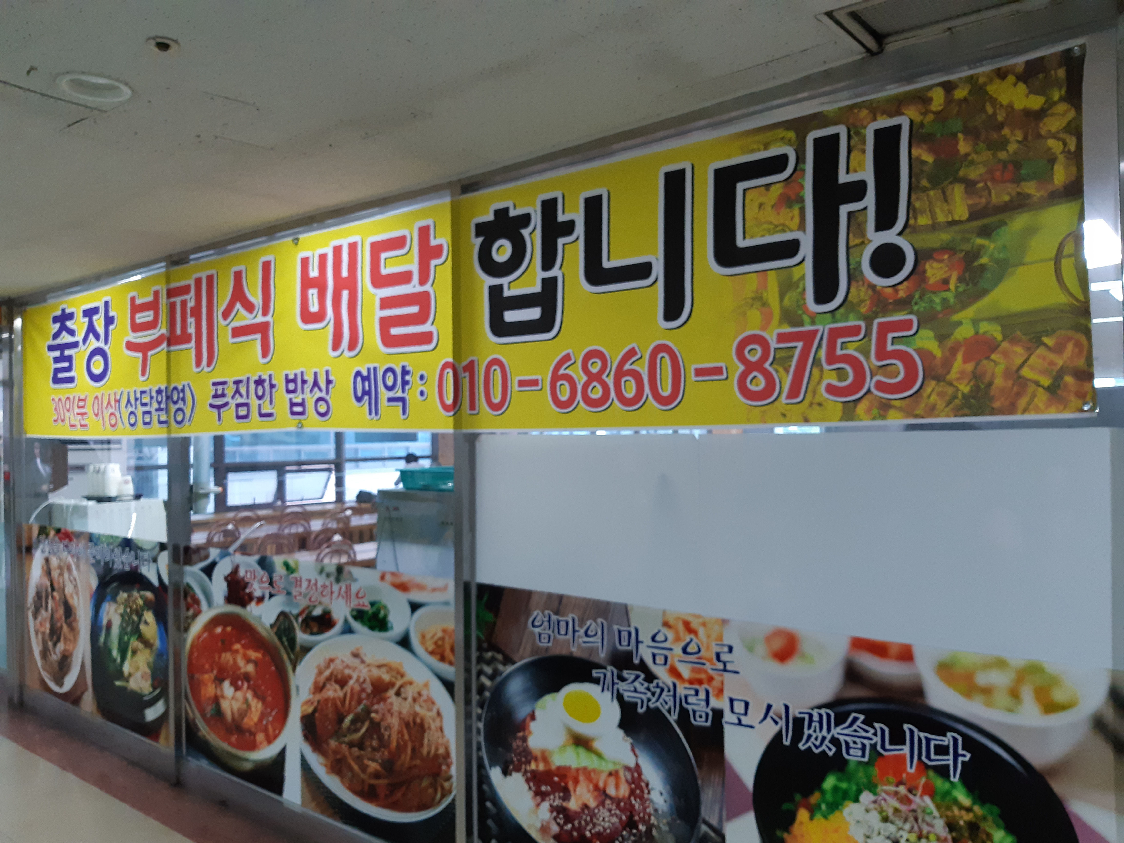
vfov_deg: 53.1
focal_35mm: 26
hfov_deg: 67.3
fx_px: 844
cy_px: 422
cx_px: 562
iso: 160
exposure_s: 1/60
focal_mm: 3.93
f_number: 1.7
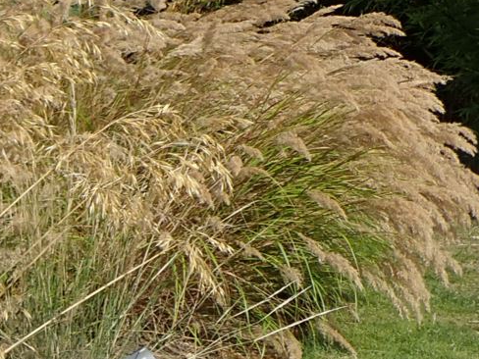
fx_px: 1702
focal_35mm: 123
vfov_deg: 11.9
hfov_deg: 13.8
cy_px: 348
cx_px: -448
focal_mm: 5.5
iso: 100
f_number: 9
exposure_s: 1/160
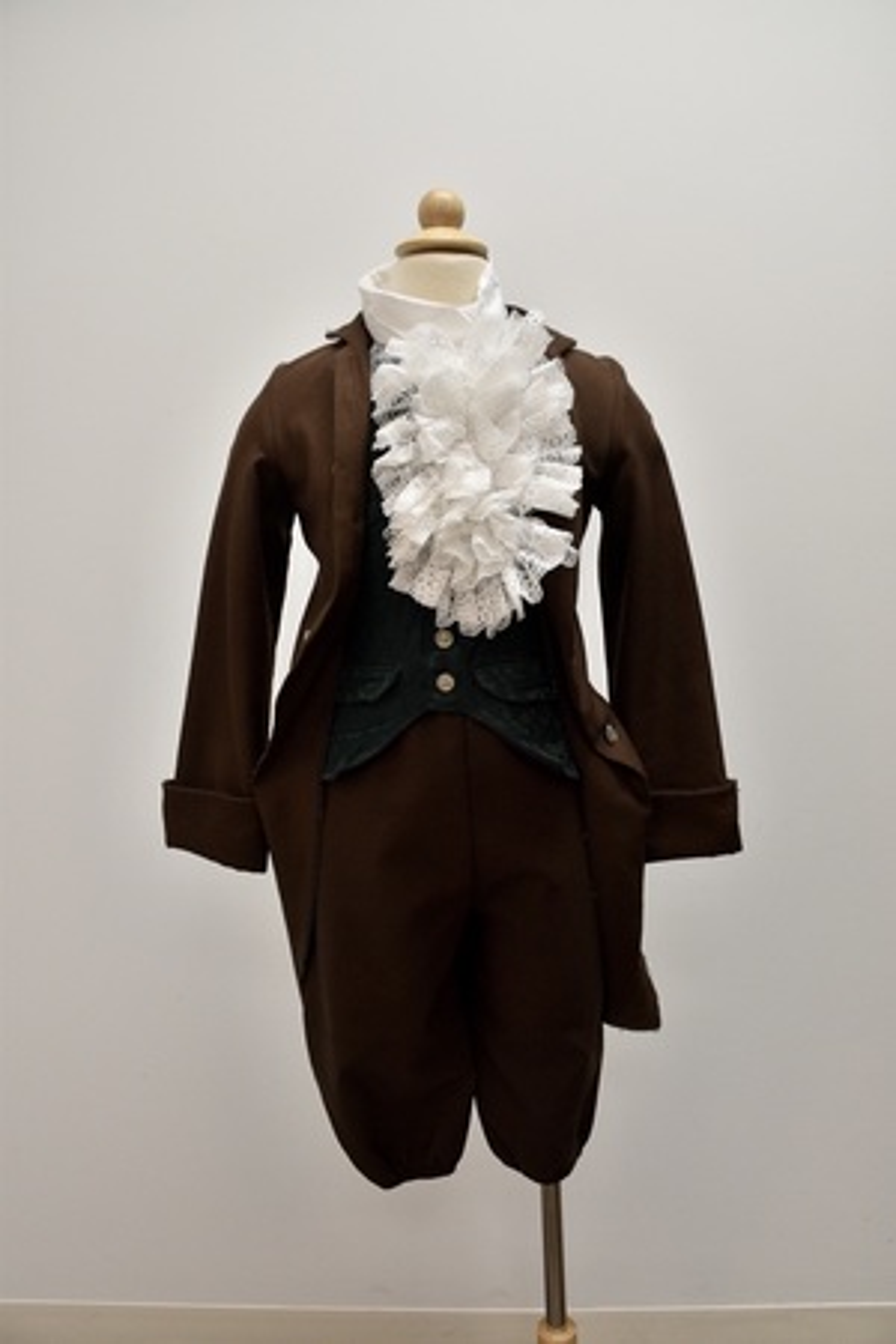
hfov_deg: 47.9
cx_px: 448
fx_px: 1008
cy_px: 672
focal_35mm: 27
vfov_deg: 67.4
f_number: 6.3
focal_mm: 18
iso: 1000
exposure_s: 1/80
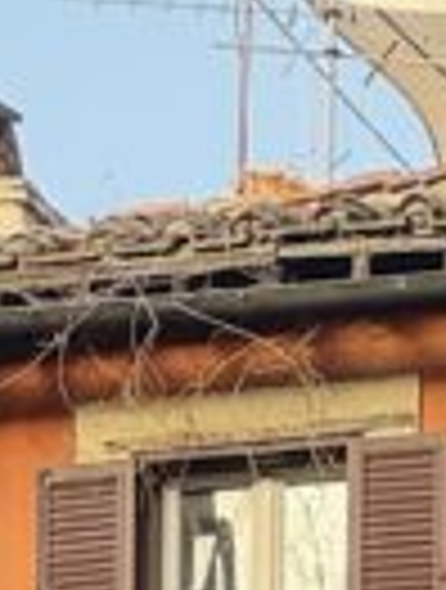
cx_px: 1144
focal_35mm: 600
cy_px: 1261
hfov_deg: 2.5
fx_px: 10257
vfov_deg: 3.3
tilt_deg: +12.3
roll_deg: +0.8
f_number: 2.8
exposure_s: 1/99
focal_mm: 9
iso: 25
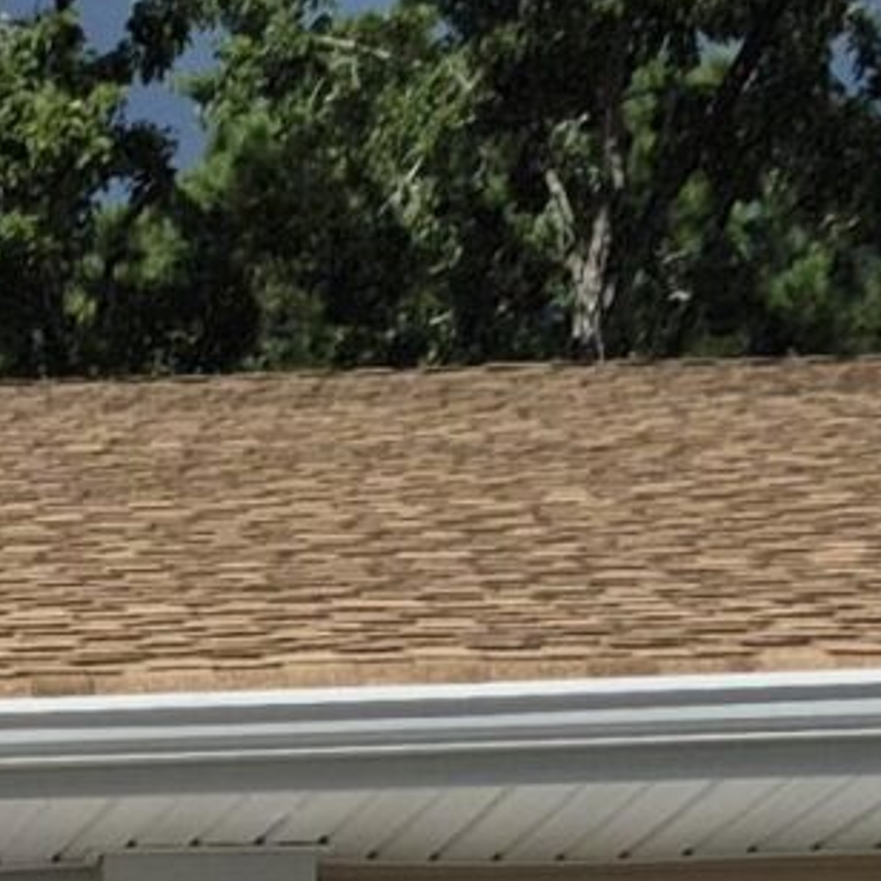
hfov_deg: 9.3
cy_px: 1999
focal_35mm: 169
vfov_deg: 9.4
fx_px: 4866
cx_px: -1199
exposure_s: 1/7696
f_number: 1.8
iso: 64
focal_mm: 5.4
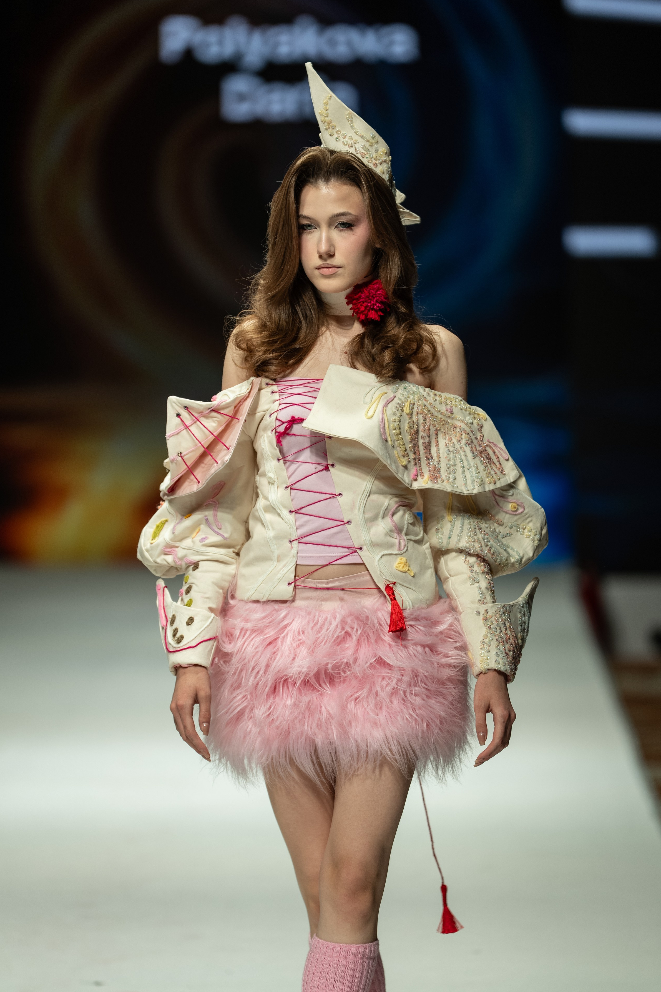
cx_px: 332
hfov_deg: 6.4
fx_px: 5922
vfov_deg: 9.6
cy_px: 465
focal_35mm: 215
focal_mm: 200
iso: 200
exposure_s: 1/320
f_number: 2.8
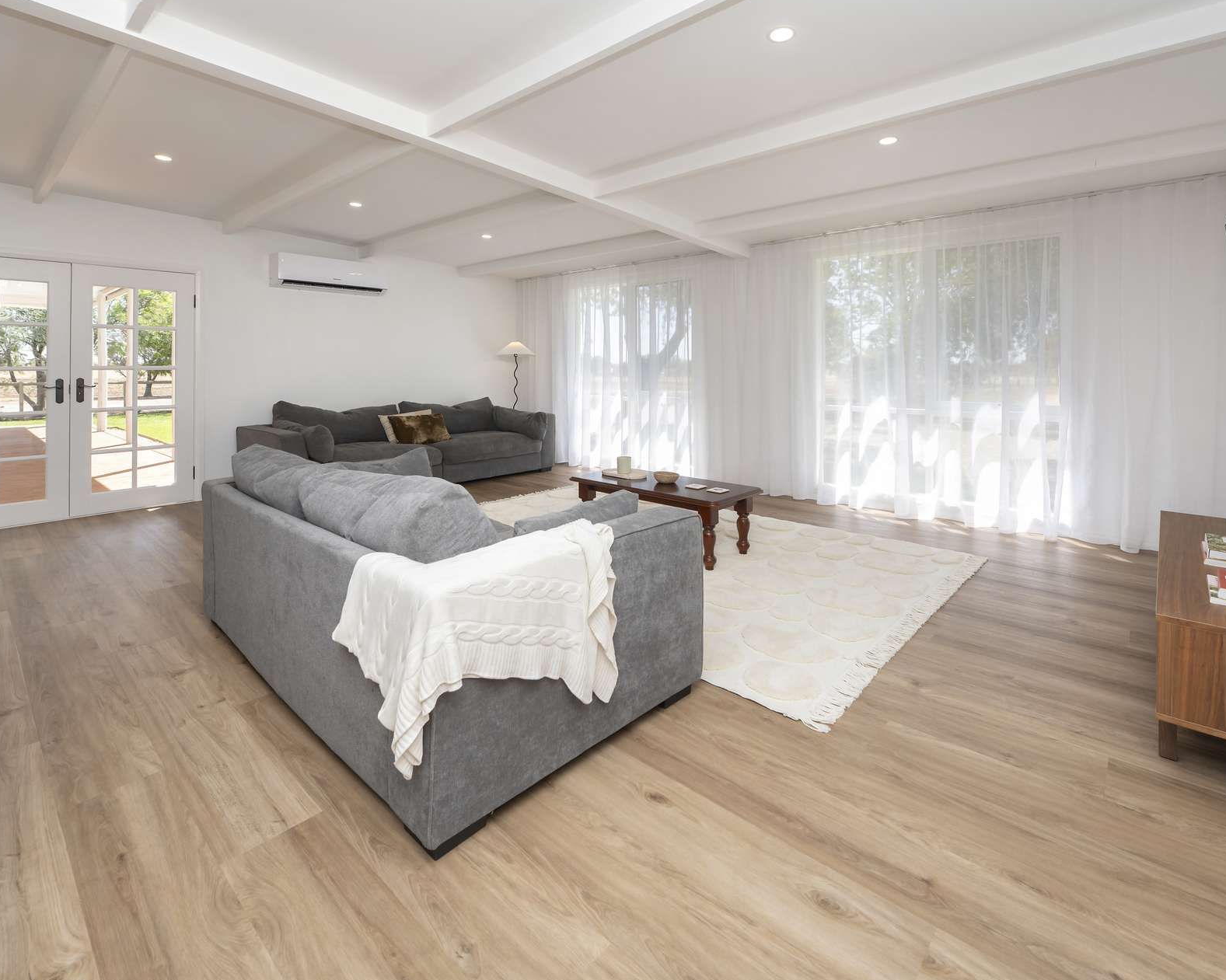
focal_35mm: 16
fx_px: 580
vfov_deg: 80.4
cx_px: 602
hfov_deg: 93.1
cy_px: 488
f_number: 9
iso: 250
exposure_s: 1/160
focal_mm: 14
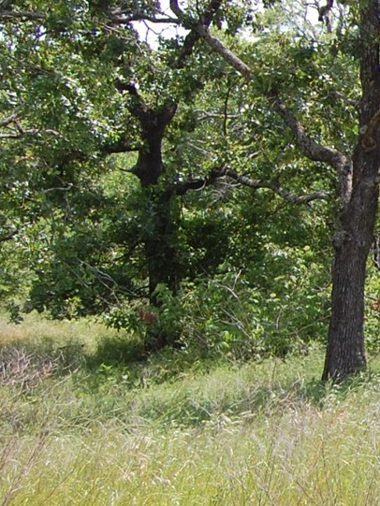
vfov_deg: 15.8
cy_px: 277
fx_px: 1826
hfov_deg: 10.5
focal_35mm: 125
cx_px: 845
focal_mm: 23
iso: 200
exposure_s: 1/250
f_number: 8
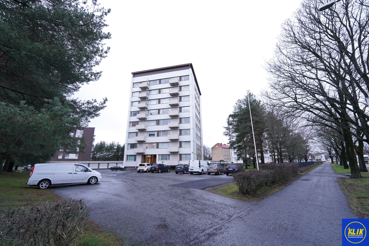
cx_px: 184
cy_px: 123
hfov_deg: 104.3
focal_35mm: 14
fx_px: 143
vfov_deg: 81.2
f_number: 6.3
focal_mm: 14
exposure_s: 1/30
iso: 1000
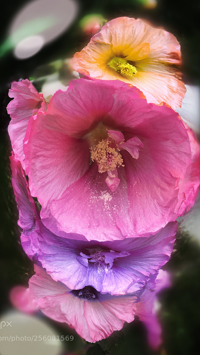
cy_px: 176
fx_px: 302
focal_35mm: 32
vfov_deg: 61.0
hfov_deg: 36.7
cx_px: 91
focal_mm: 4.15
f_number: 2.2
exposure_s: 1/442
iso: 25
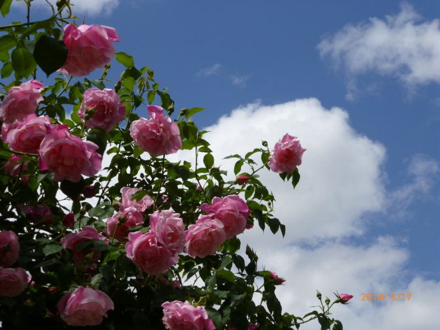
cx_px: 220
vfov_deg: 19.6
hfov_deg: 26.0
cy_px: 165
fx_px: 953
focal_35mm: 75
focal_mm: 13.3
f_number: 5
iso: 100
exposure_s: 1/1300
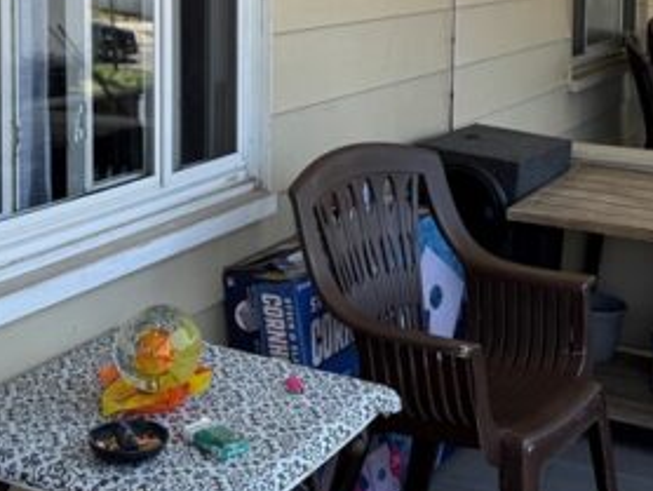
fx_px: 1303
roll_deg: -1.6
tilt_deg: -5.5
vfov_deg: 20.8
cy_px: 28
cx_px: 437
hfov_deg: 28.0
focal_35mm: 69
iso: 100
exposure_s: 1/1230
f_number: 1.78
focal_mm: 6.76
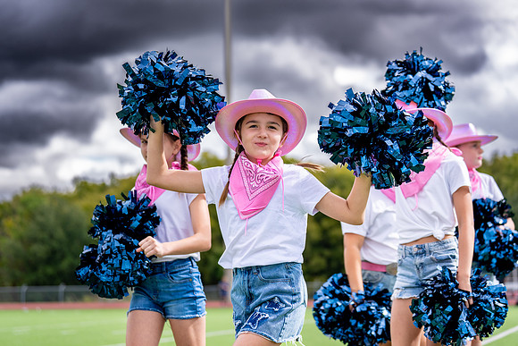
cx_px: 256
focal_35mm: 79
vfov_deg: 17.3
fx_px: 1137
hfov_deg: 25.7
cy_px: 153
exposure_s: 1/2500
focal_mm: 70
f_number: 2.8
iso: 320
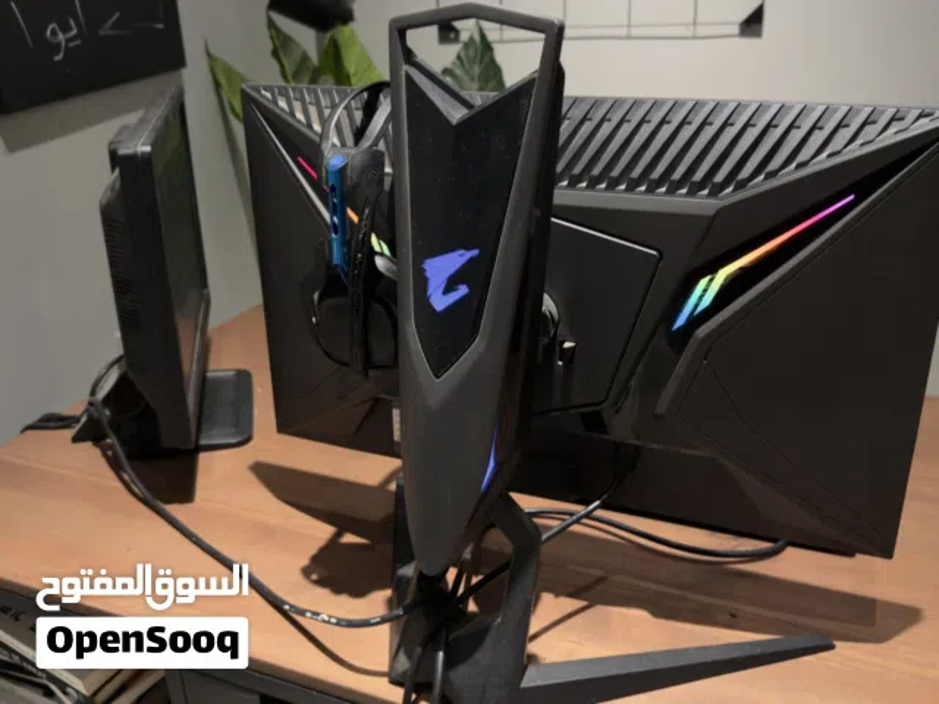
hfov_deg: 71.6
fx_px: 651
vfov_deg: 56.8
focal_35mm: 24
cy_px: 352
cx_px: 470
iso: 250
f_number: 1.78
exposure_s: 1/33
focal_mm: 6.76
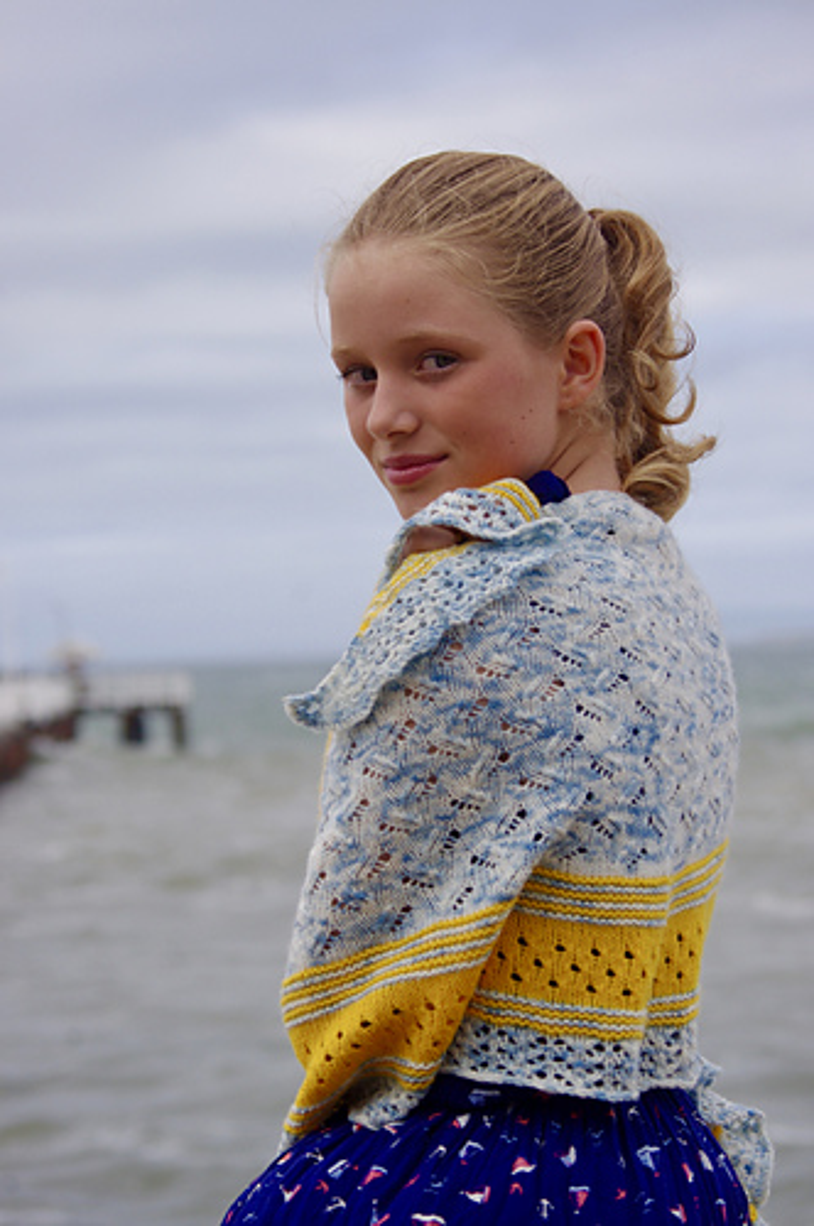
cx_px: 407
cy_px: 613
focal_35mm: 102
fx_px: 3469
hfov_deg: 13.4
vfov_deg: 20.0
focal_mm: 67.5
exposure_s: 1/1250
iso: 400
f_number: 6.3
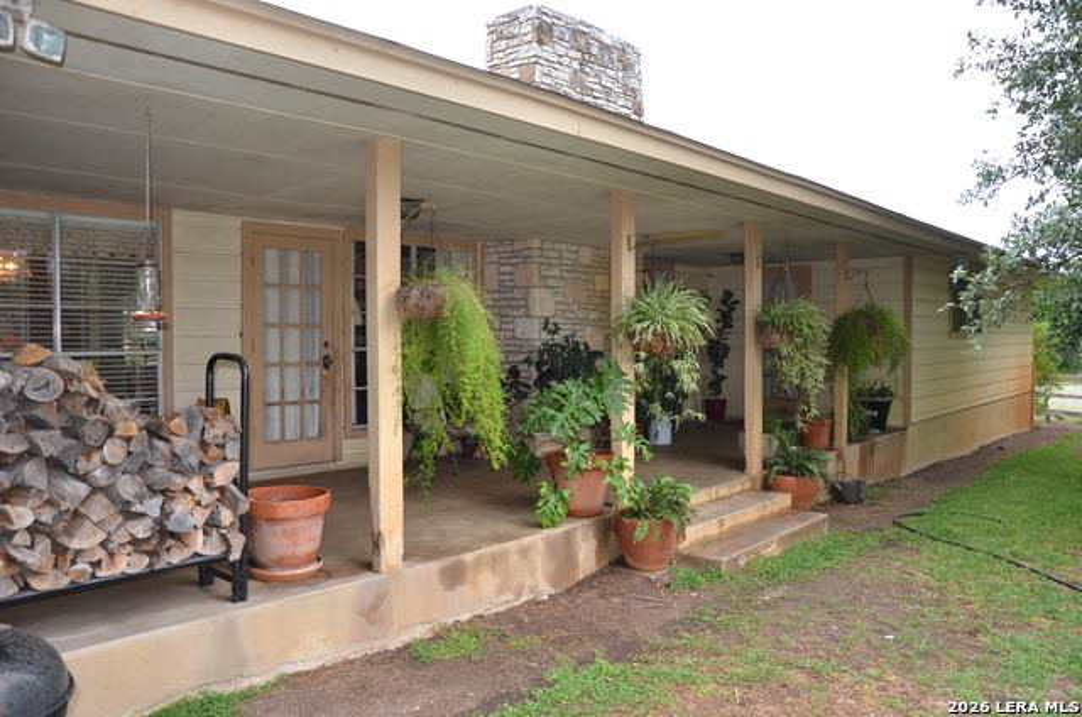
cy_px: 358
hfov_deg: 67.5
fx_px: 810
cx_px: 541
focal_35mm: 27
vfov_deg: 47.7
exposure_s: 1/200
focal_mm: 18
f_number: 3.5
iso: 200
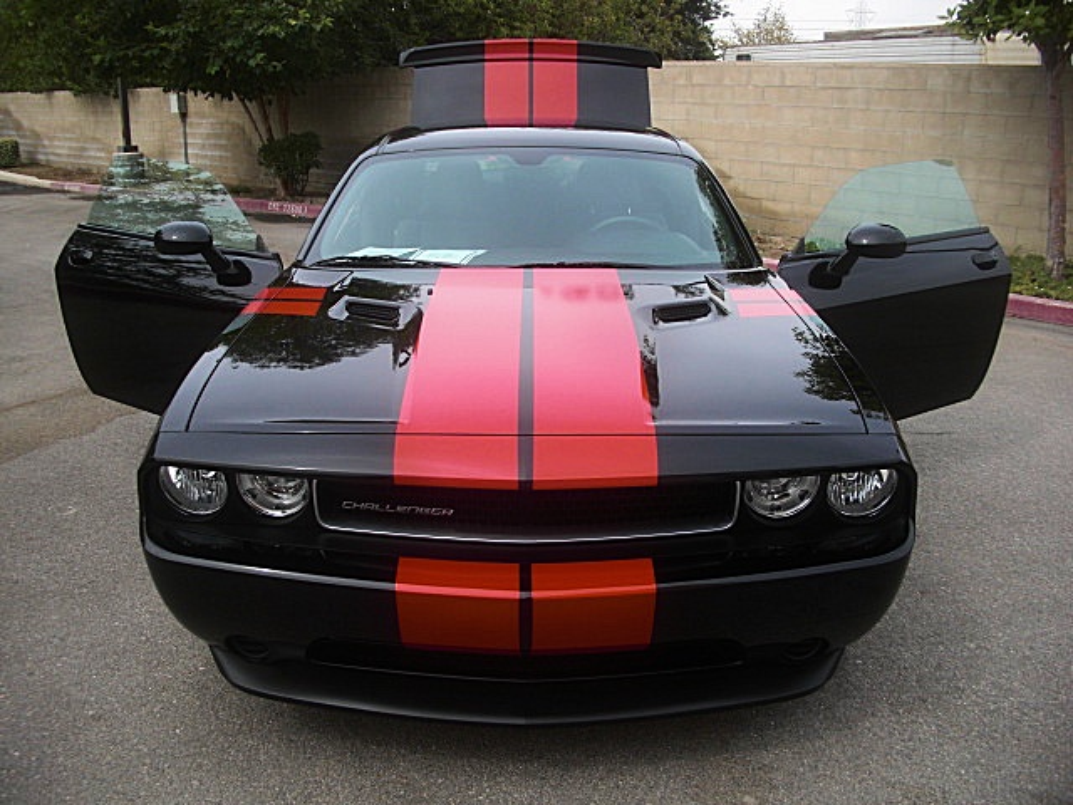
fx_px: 1116
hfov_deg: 51.4
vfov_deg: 39.7
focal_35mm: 36
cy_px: 402
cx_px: 536
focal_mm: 6.3
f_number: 2.8
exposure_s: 1/500
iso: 50
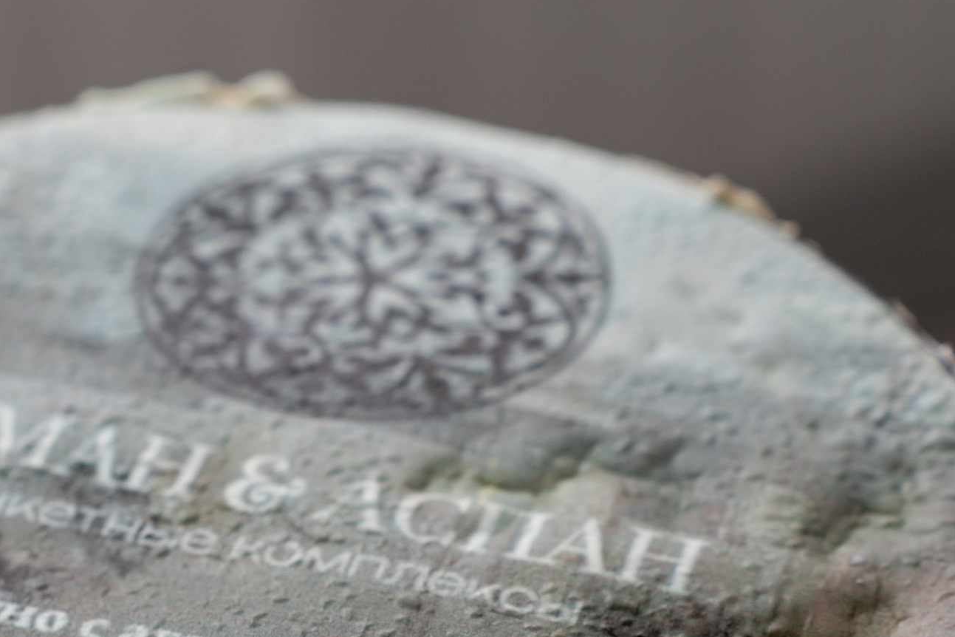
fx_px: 3342
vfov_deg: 10.8
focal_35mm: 126
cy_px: 588
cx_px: 194
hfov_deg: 16.1
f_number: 4.5
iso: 320
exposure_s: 1/200
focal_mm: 61
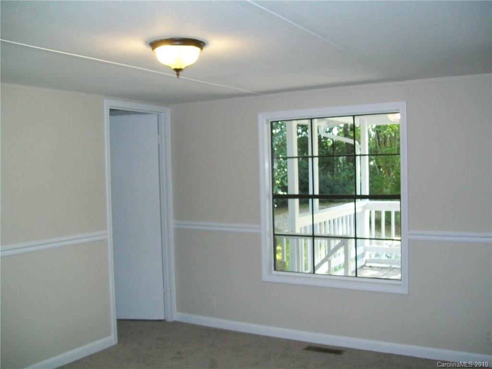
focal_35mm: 36
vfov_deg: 39.7
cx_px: 246
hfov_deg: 51.4
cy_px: 184
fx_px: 512
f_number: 2.7
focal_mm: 6
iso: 160
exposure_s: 1/60
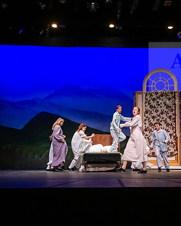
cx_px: 131
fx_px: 361
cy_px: 114
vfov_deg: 34.7
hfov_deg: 27.8
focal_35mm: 54
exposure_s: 1/200
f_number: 3.2
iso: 5000
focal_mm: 38
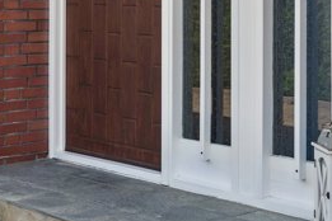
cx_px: 74
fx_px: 931
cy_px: -1
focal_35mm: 101
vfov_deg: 13.4
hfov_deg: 20.0
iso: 125
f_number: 7.1
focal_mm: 33
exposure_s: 1/320
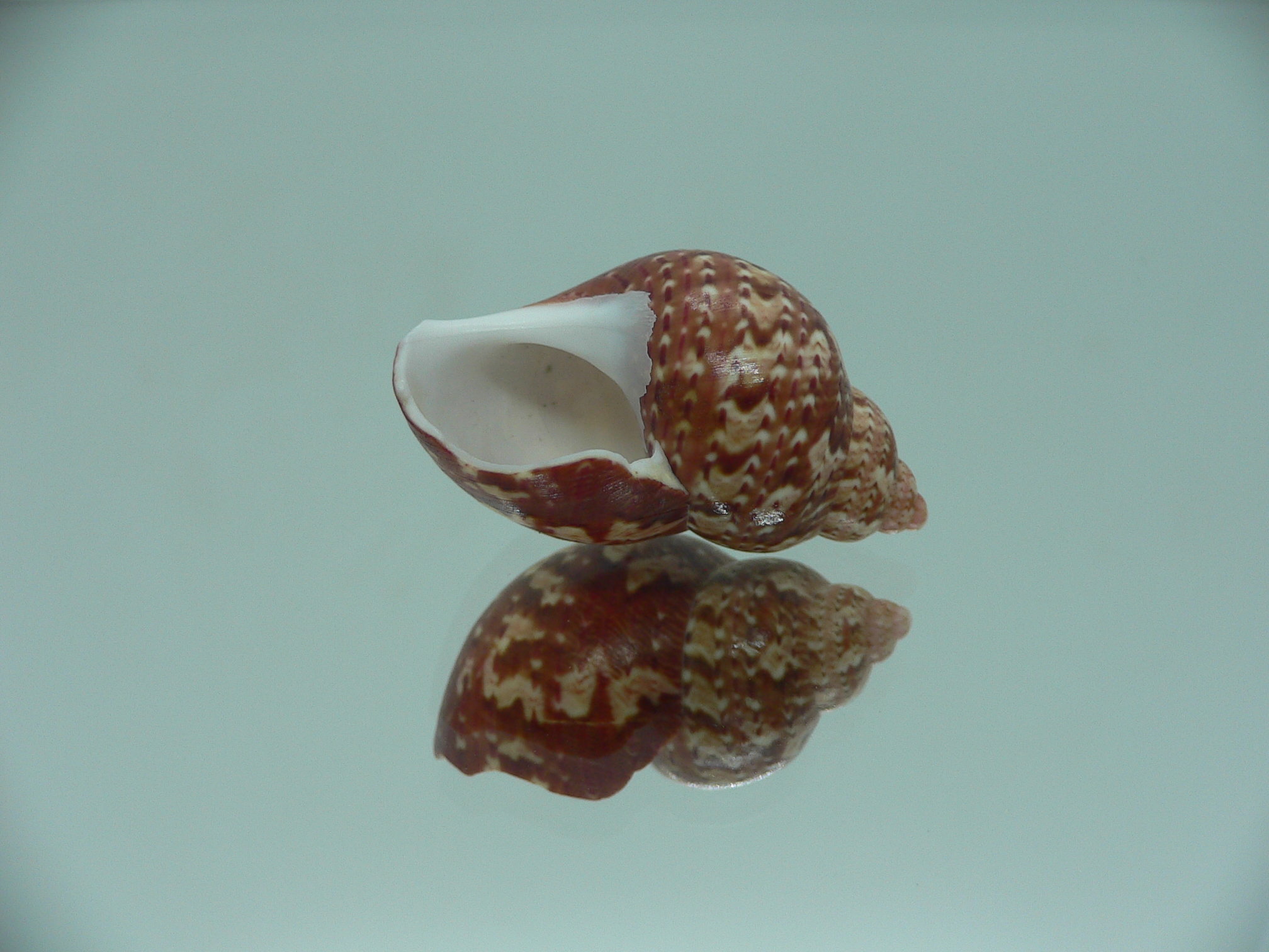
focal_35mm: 35
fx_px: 1283
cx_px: 634
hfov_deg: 52.6
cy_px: 476
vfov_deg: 40.7
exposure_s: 1/60
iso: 80
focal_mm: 4.6
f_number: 2.8
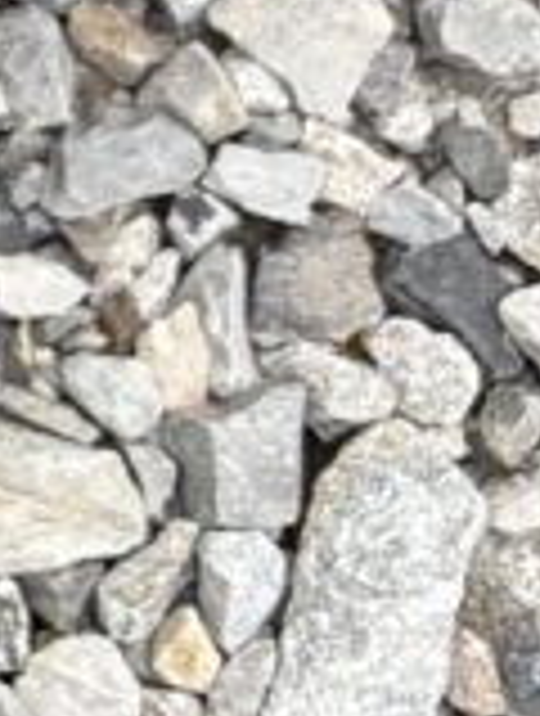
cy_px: -207
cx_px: -1035
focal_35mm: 167
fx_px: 3460
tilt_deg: -72.4
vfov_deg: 11.5
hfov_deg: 7.8
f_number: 1.6
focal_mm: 5.96
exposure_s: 1/201
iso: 40
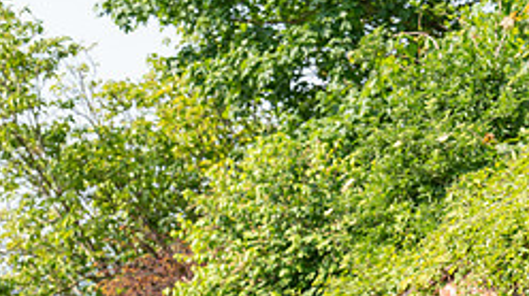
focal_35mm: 139
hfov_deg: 15.5
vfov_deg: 8.6
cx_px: 303
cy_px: 396
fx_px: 1948
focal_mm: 73
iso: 200
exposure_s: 1/640
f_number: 5.6
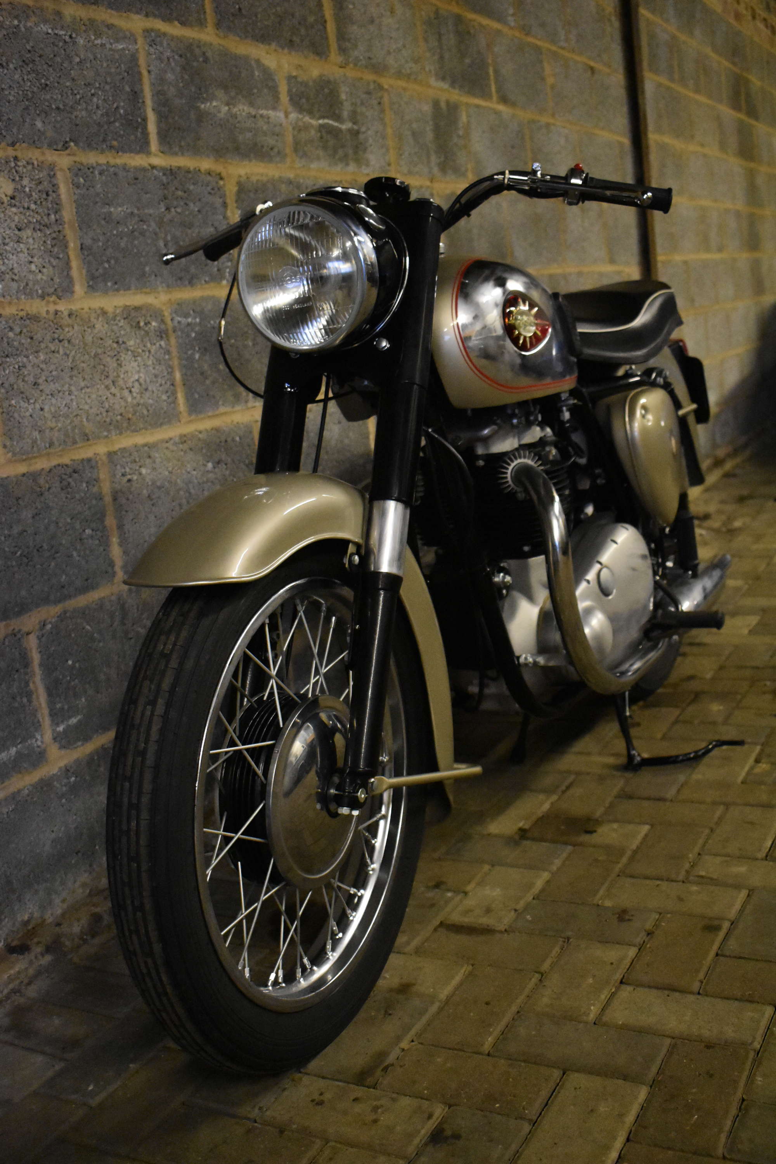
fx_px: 1261
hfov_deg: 34.2
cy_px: 582
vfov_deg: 49.6
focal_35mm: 39
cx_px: 388
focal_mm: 26
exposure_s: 1/125
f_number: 4
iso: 6400
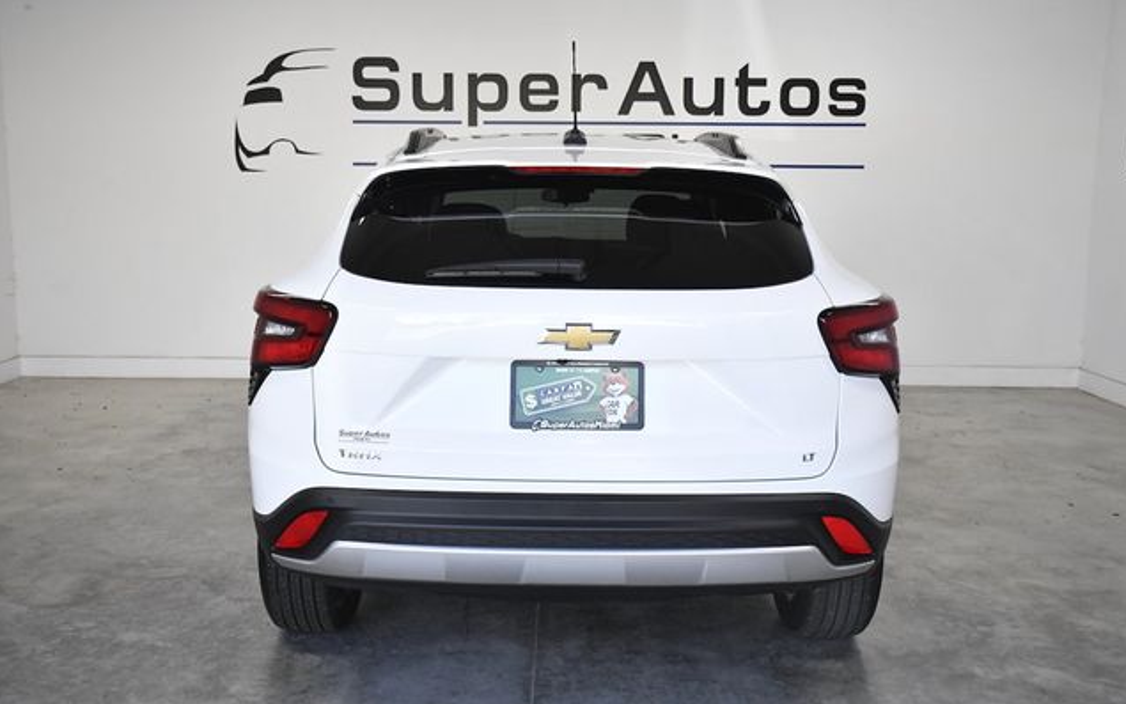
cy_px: 336
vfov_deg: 34.4
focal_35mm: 37
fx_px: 1136
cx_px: 566
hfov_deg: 52.7
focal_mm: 24
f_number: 3.8
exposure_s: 1/2500
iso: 2500
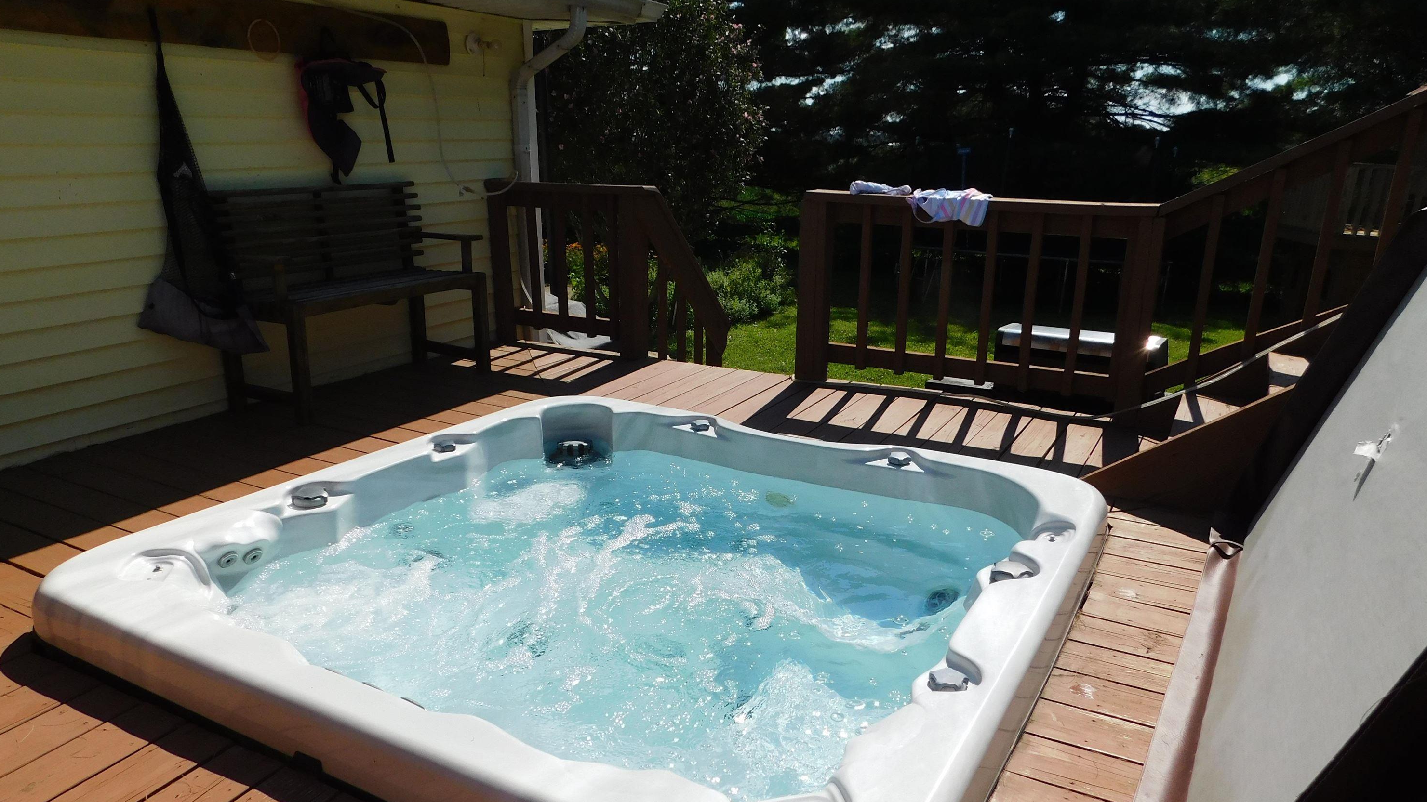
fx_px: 984
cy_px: 473
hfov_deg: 71.9
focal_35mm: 26
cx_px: 714
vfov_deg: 44.2
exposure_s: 1/800
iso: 125
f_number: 6
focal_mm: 4
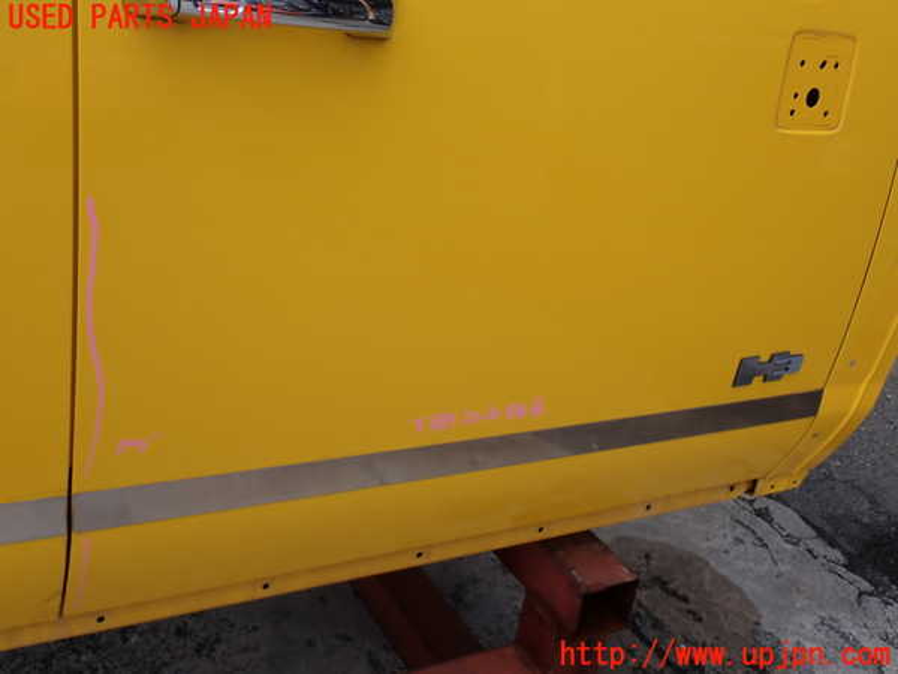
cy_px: 337
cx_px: 449
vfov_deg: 35.1
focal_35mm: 41
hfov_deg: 45.8
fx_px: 1064
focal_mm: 7.31
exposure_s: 1/320
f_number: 4
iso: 100
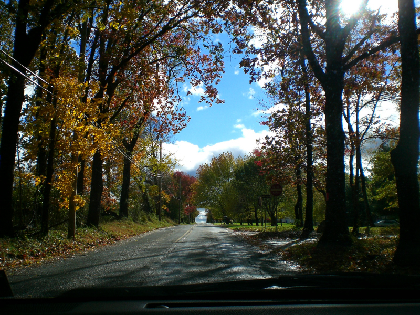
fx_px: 461
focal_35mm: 38
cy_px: 158
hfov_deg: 49.0
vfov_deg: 37.7
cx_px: 210
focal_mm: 6.3
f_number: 4.4
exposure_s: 1/500
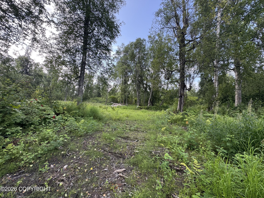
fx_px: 107
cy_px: 99
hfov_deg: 102.1
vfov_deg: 85.7
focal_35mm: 14
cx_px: 132
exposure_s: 1/165
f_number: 2.2
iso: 40
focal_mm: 2.22
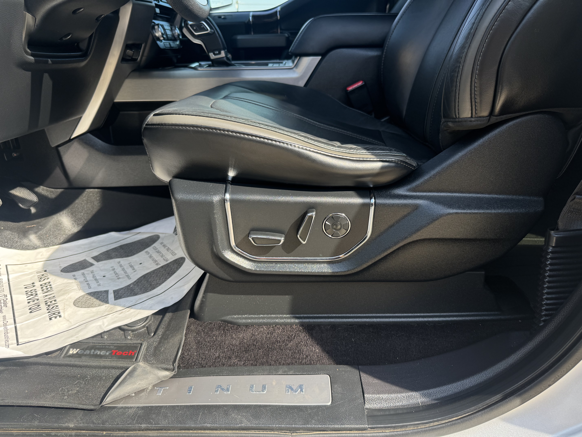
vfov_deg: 56.8
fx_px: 404
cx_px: 291
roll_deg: +0.6
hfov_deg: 71.6
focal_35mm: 24
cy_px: 218
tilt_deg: -23.2
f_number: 1.78
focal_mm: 6.76
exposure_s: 1/503
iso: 80
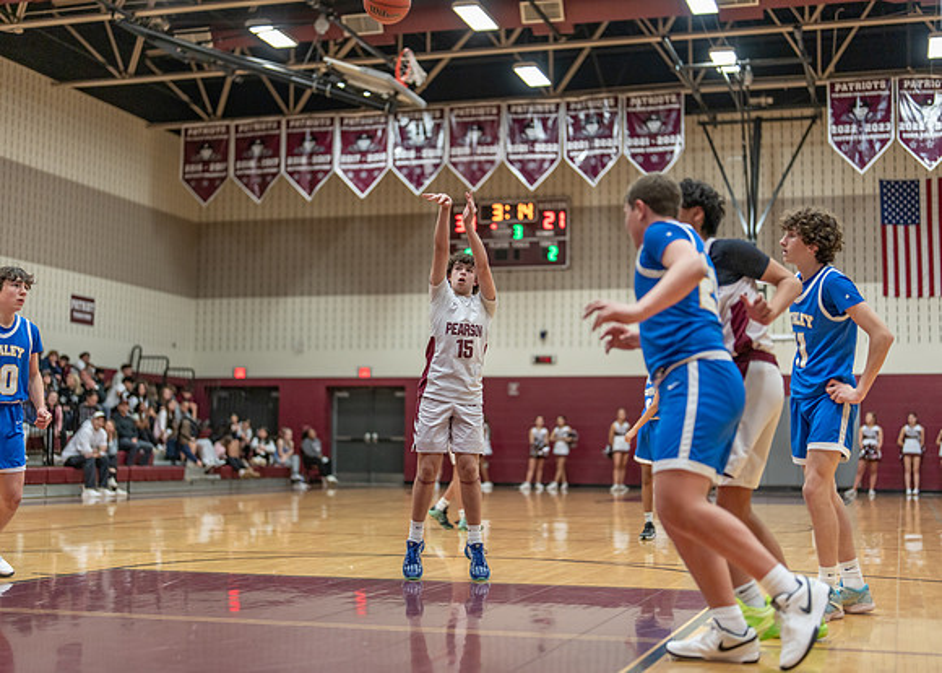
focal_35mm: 54
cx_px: 460
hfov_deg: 36.3
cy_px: 337
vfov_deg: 26.3
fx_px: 1438
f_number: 1.2
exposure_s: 1/500
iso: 400
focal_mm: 50
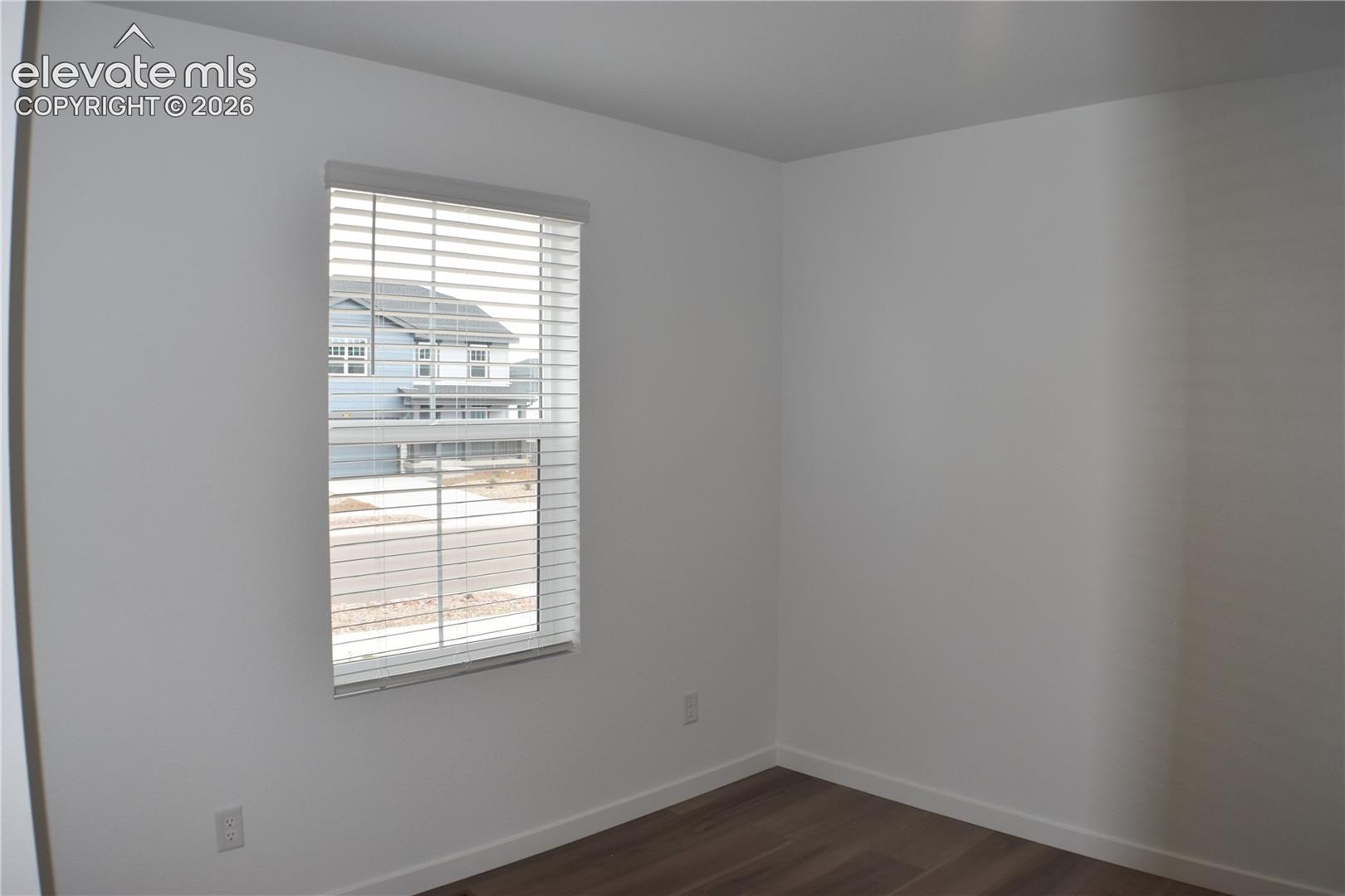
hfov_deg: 53.1
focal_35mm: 36
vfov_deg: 36.9
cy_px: 448
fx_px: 1345
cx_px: 672
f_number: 5.6
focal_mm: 24
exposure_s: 1/125
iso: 360
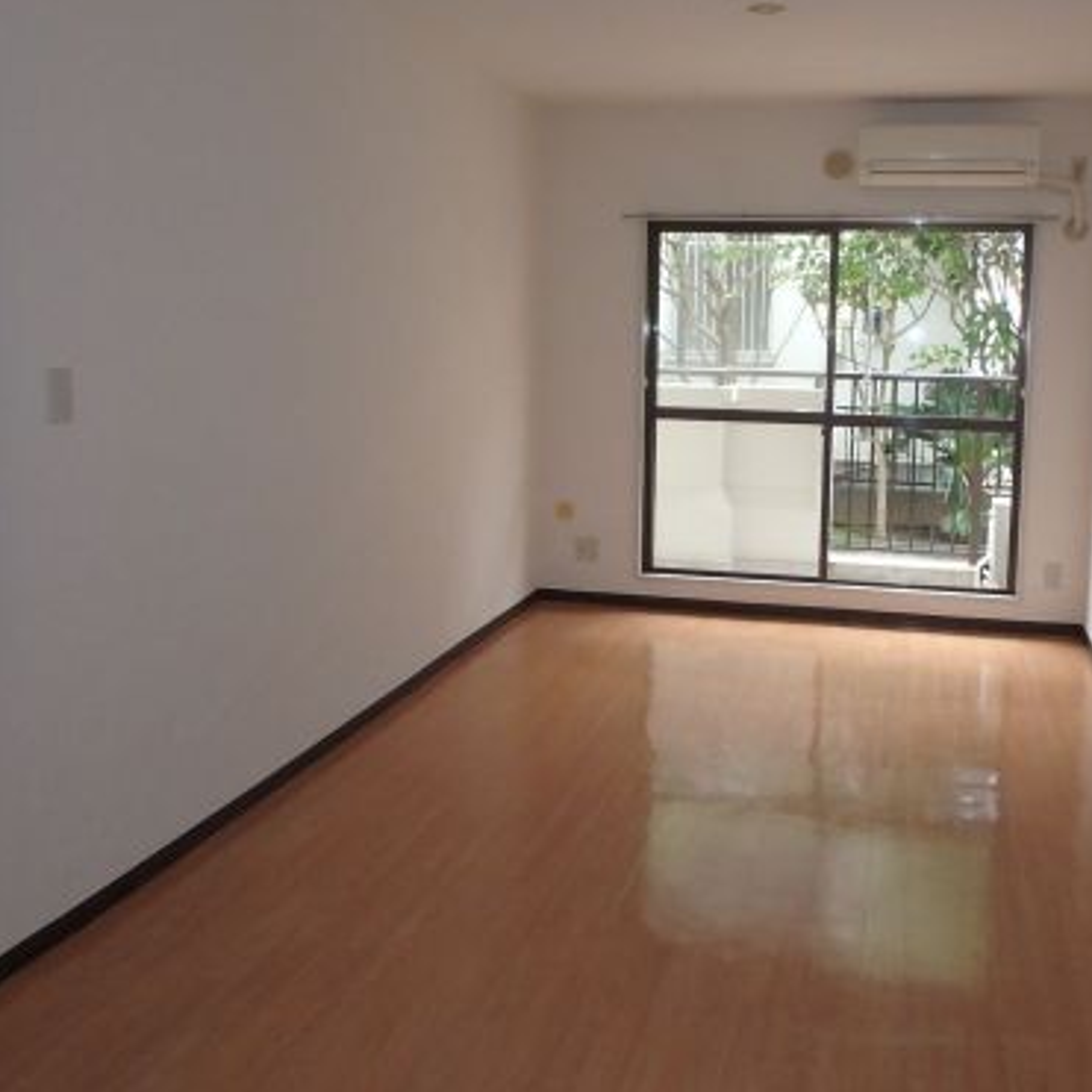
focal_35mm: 32
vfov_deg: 50.8
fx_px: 1142
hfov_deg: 50.8
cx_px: 648
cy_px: 439
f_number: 3.5
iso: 320
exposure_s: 1/30
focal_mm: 3.7
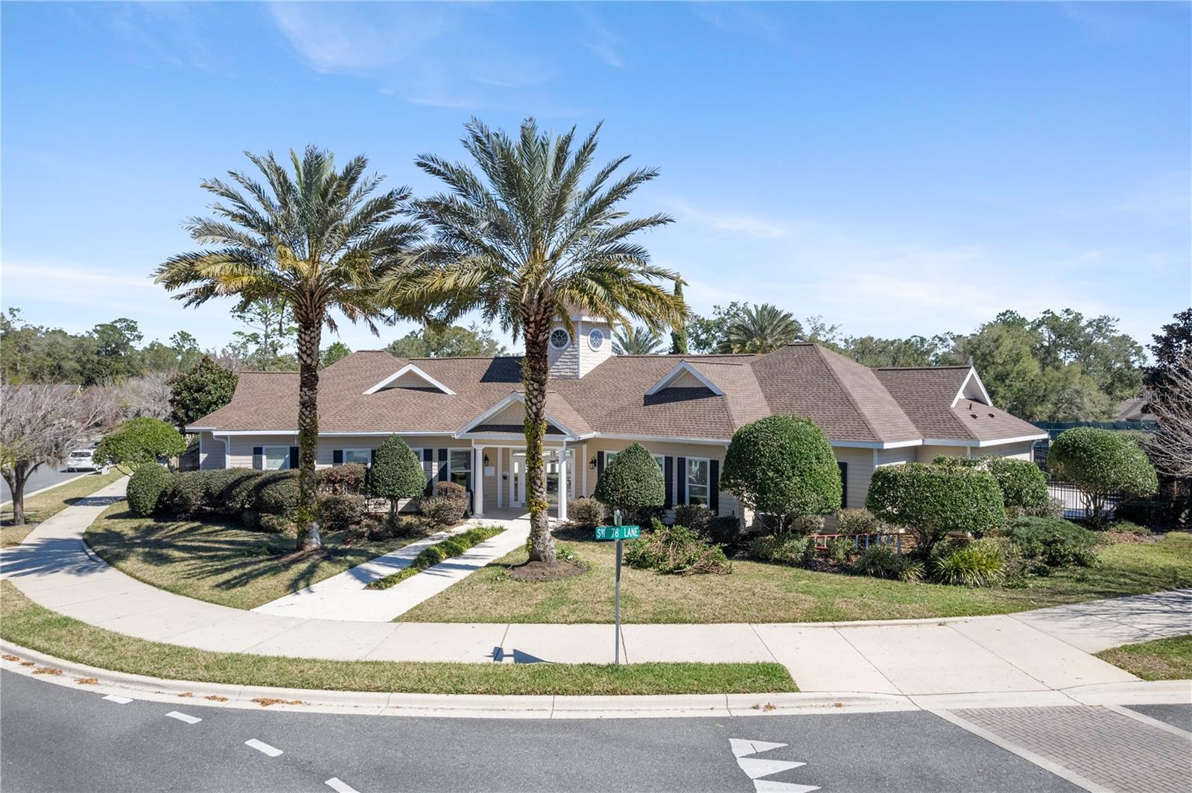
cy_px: 396
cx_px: 596
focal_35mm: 22
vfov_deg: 57.2
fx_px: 728
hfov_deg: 78.6
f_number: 2.8
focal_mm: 8.38
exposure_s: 1/2500
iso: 160
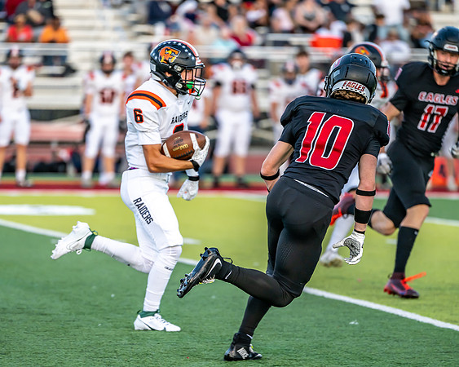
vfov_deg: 5.0
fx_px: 4210
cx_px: 175
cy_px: 228
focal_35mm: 310
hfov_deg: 6.2
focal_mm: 200
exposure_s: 1/1000
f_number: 2.8
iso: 320
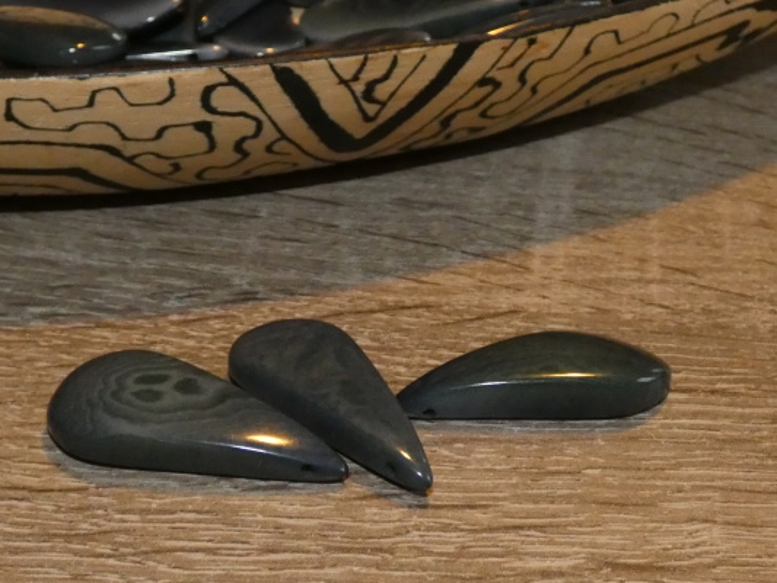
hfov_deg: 56.8
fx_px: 718
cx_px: 388
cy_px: 292
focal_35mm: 32
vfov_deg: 44.2
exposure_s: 1/60
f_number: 3.4
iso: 800
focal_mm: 5.8
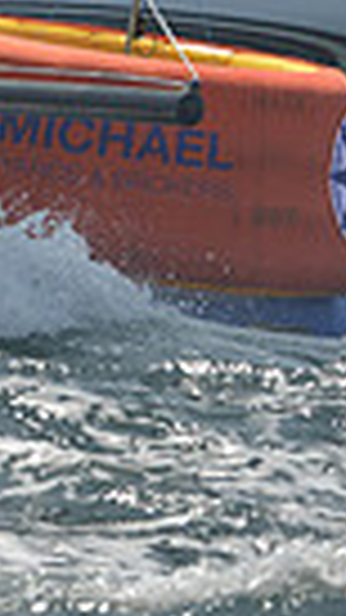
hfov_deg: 1.3
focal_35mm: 933
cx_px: -944
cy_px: -146
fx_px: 15227
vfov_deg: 2.3
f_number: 8
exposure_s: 1/1250
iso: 280
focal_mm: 210
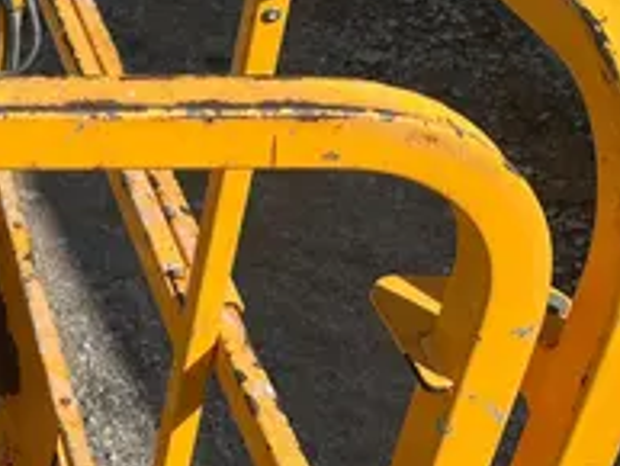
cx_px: -241
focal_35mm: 74
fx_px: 1326
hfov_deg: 22.7
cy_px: 14
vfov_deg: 19.4
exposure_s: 1/5556
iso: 50
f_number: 1.6
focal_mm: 5.1
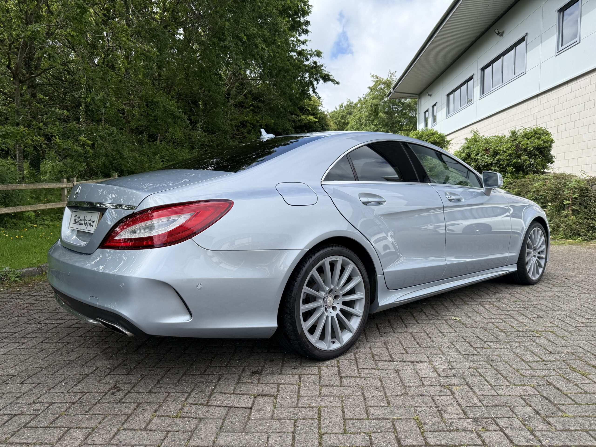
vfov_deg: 56.8
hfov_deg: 71.6
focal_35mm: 24
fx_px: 413
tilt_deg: -4.1
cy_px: 224
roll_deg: +0.7
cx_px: 298
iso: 100
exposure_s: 1/2907
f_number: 1.78
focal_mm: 6.76
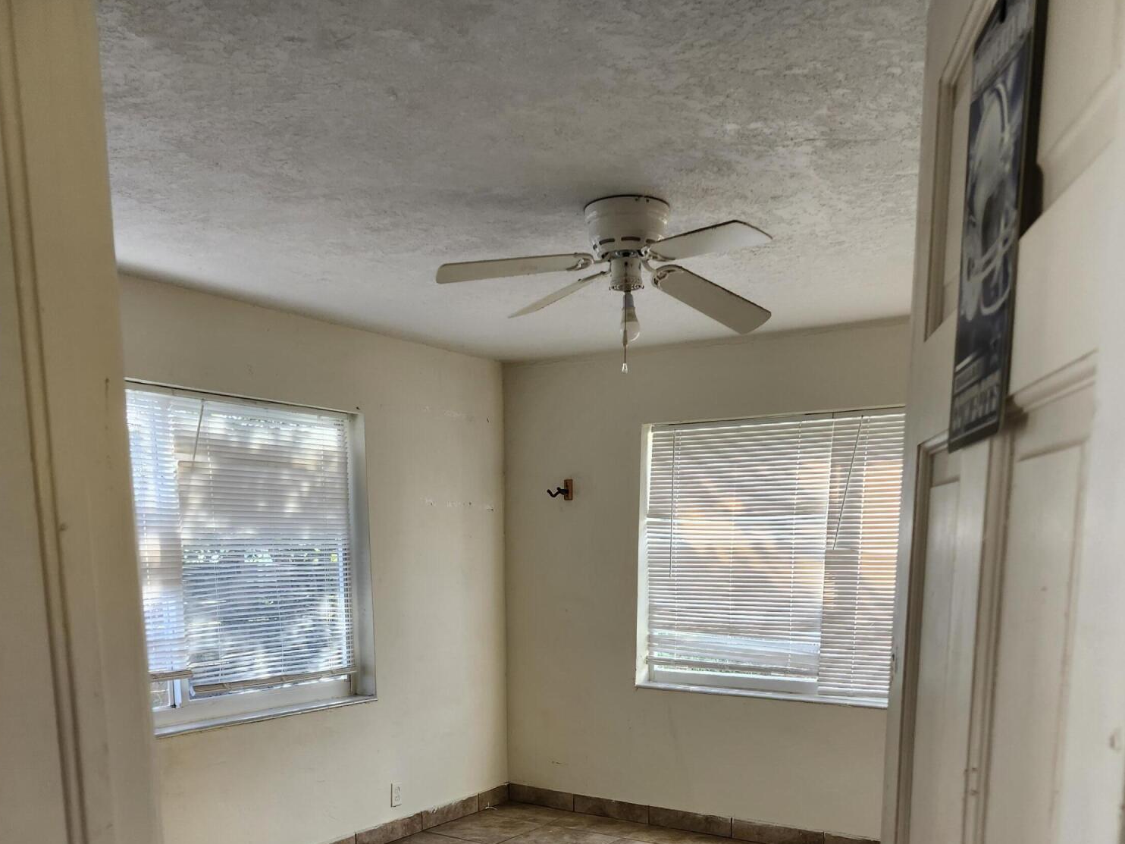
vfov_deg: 42.5
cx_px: 558
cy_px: 726
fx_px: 1007
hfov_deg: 58.4
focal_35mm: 31
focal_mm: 5.54
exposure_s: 1/180
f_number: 1.8
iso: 125
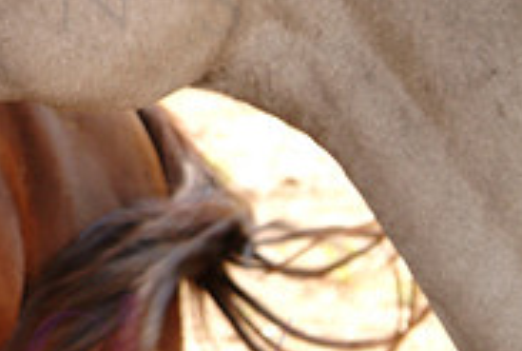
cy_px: 140
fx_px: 3314
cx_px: -280
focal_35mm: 228
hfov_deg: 8.8
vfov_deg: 6.1
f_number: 5.6
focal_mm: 48
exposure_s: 1/125
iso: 400
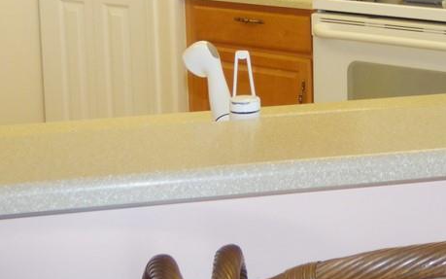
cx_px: 434
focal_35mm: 97
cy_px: -53
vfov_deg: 13.1
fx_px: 1179
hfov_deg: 20.8
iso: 250
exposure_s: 1/60
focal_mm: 7.37
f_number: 3.6
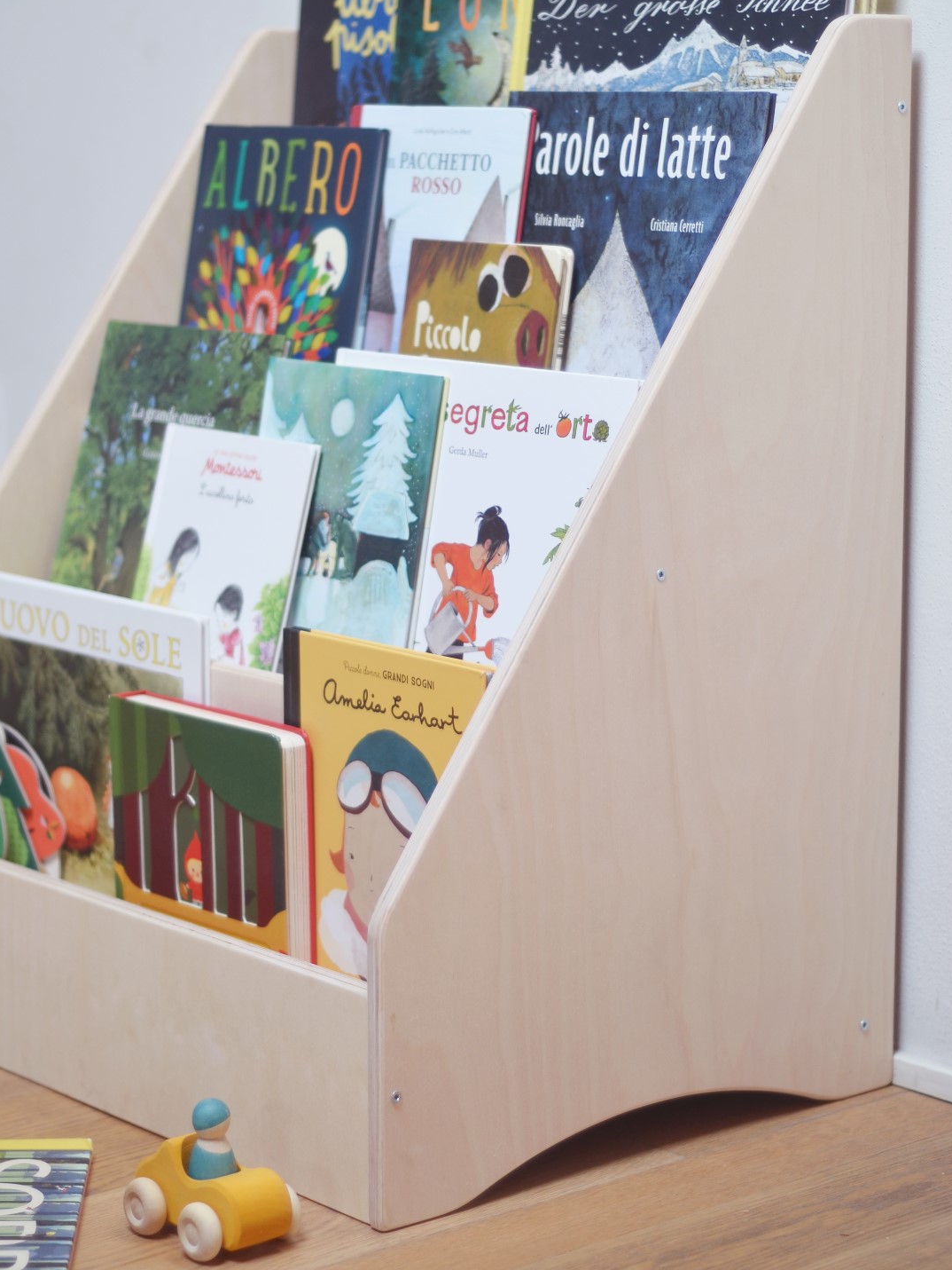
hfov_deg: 18.0
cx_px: 477
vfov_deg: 23.8
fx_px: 3006
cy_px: 560
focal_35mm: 82
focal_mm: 50
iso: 180
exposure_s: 1/100
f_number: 1.8
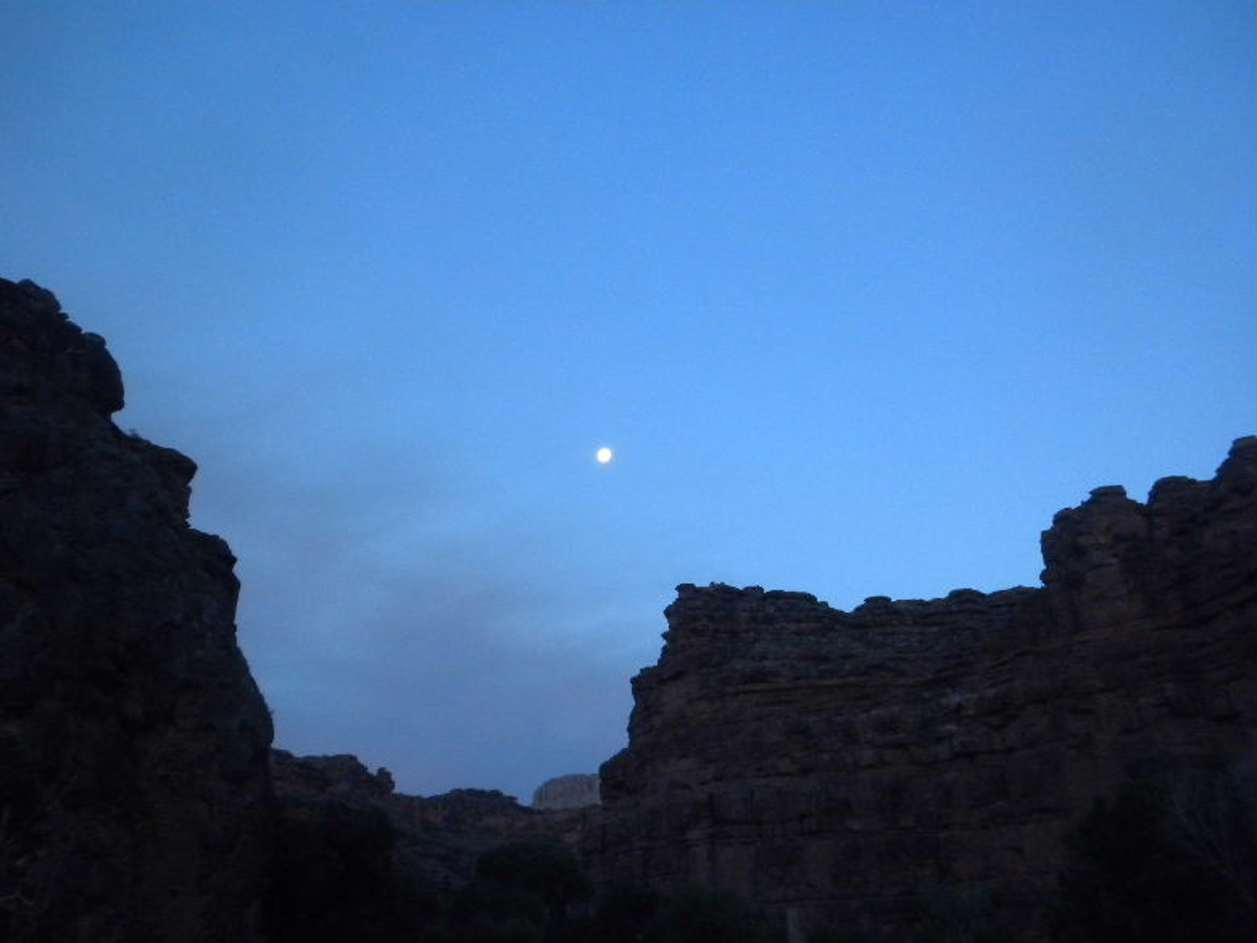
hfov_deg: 50.1
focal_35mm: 37
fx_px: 1344
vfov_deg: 38.7
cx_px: 628
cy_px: 472
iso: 471
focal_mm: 6.6
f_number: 3.5
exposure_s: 1/155
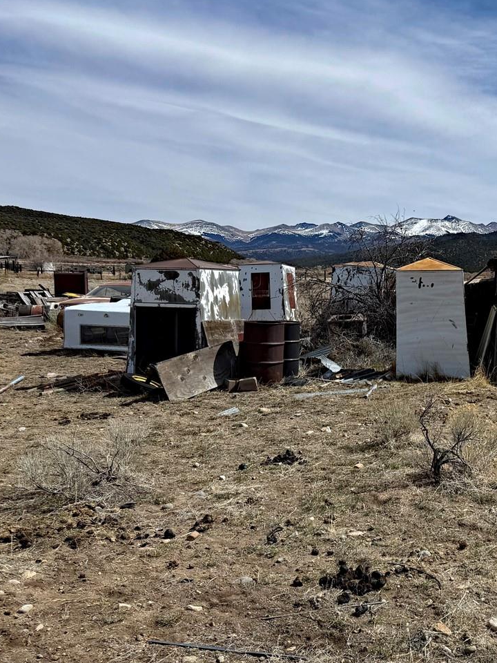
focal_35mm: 40
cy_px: 345
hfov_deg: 32.7
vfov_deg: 46.8
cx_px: 511
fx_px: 766
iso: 80
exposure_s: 1/8130
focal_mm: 6.76
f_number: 1.78
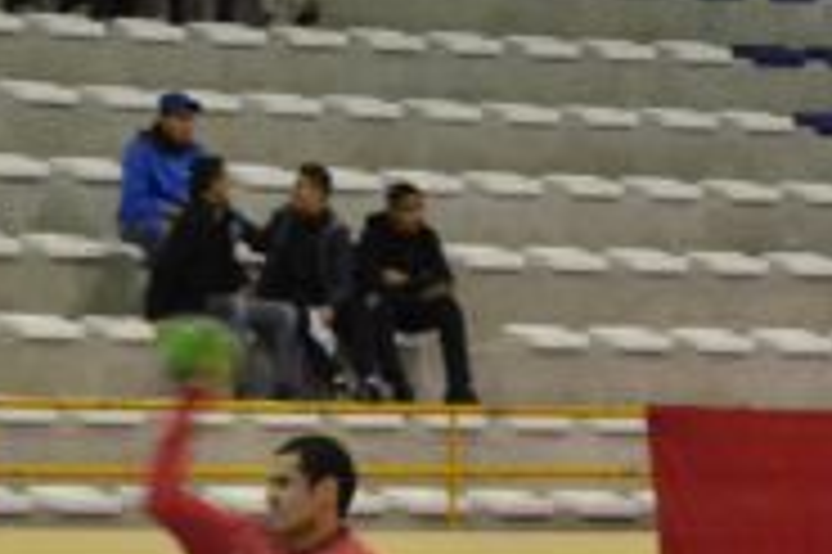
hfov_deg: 8.5
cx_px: 220
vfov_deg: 5.6
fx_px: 5565
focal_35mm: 241
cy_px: 881
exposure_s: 1/160
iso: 3200
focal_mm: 48
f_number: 4.8
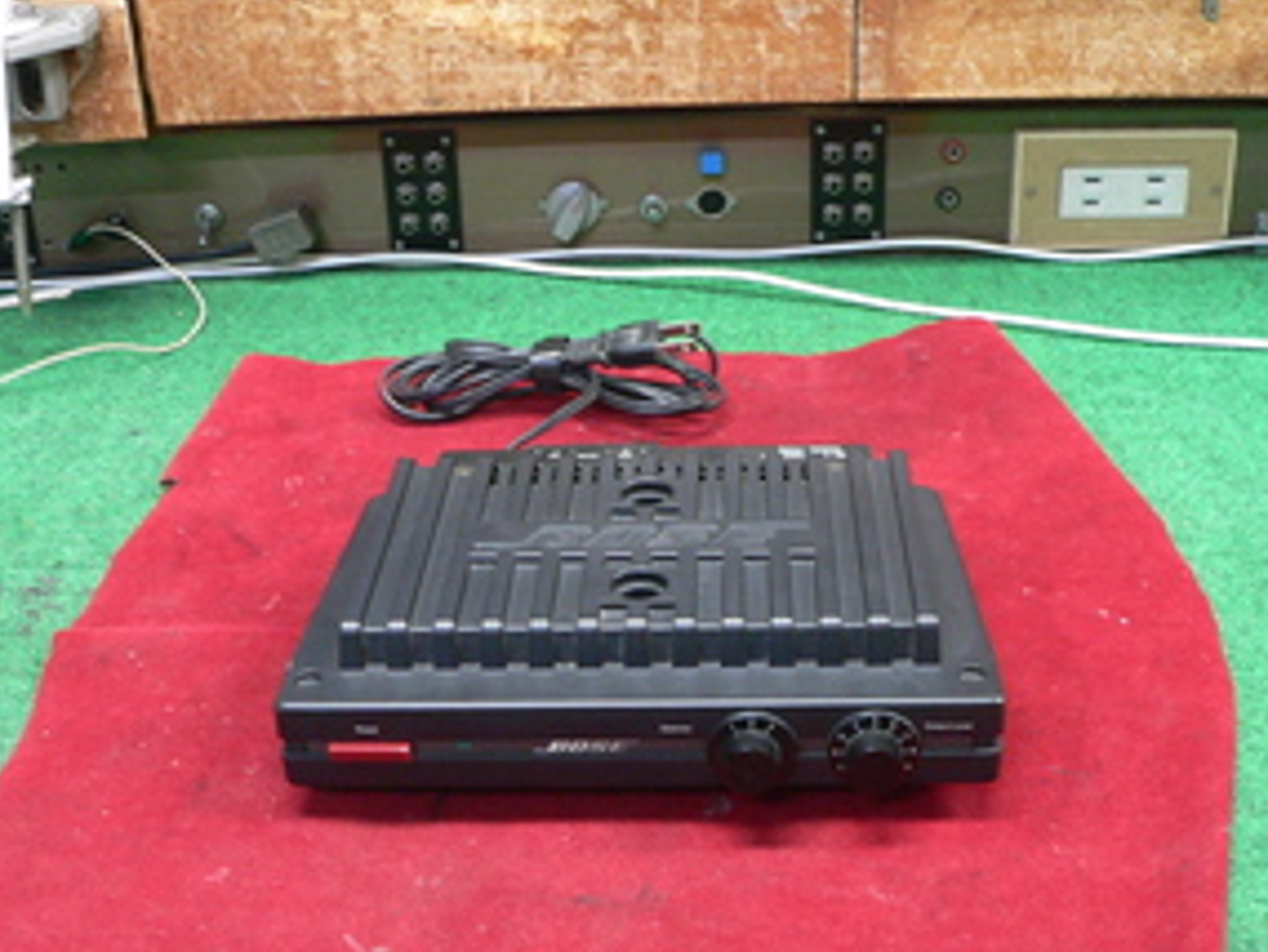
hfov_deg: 39.6
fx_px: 1759
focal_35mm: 48
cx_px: 623
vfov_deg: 30.3
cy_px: 536
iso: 200
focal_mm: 6
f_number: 2.8
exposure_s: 1/6
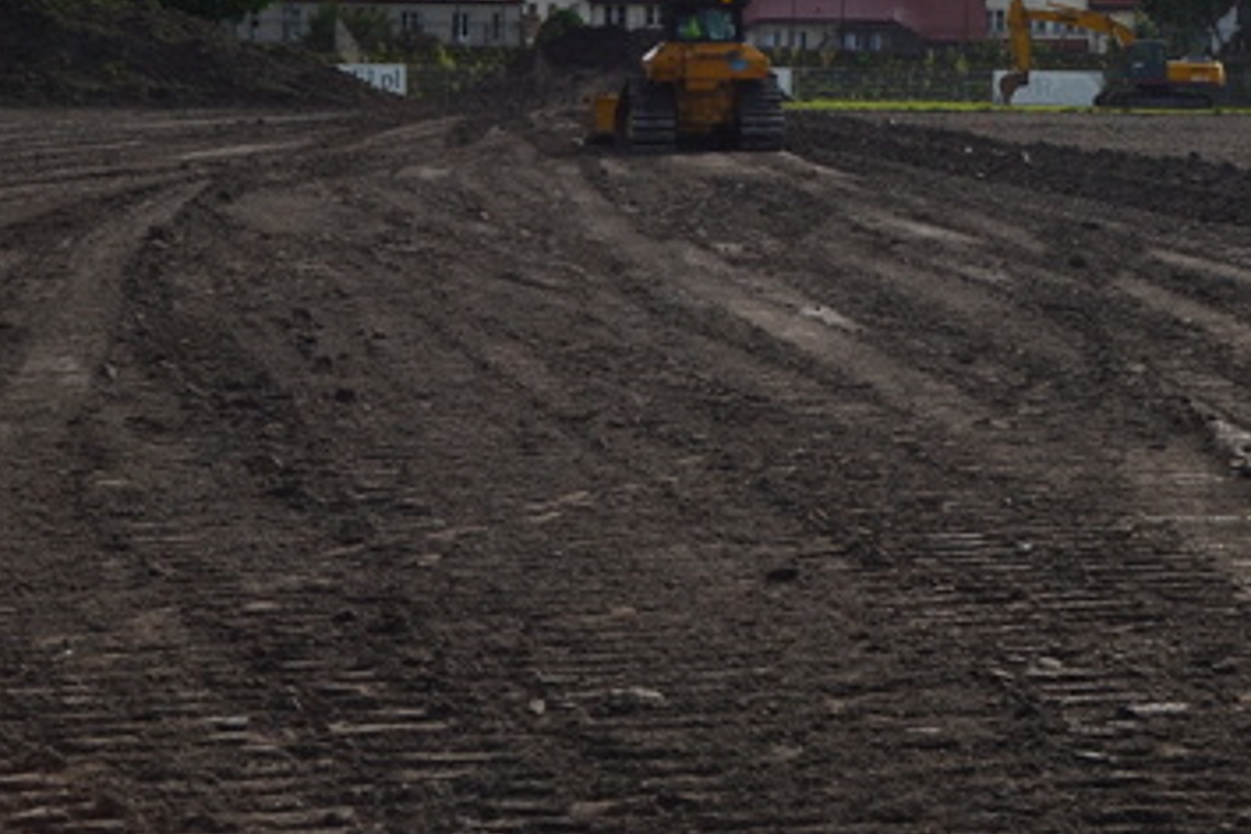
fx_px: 3023
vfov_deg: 15.5
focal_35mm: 87
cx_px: 694
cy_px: 25
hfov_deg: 23.4
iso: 320
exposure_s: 1/500
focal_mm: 24
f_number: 11
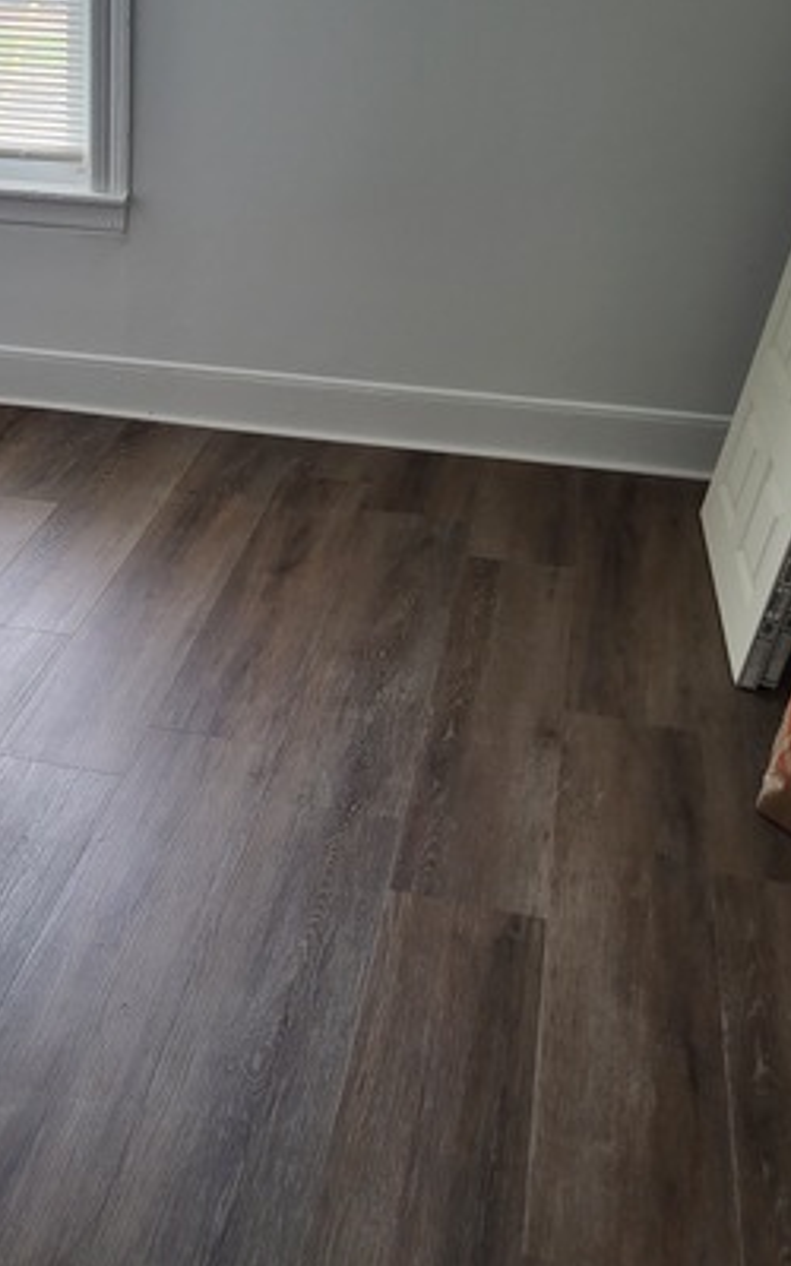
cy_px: 530
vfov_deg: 43.3
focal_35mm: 46
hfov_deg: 27.1
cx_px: 101
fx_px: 1587
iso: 100
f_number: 1.8
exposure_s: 1/120
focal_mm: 5.4
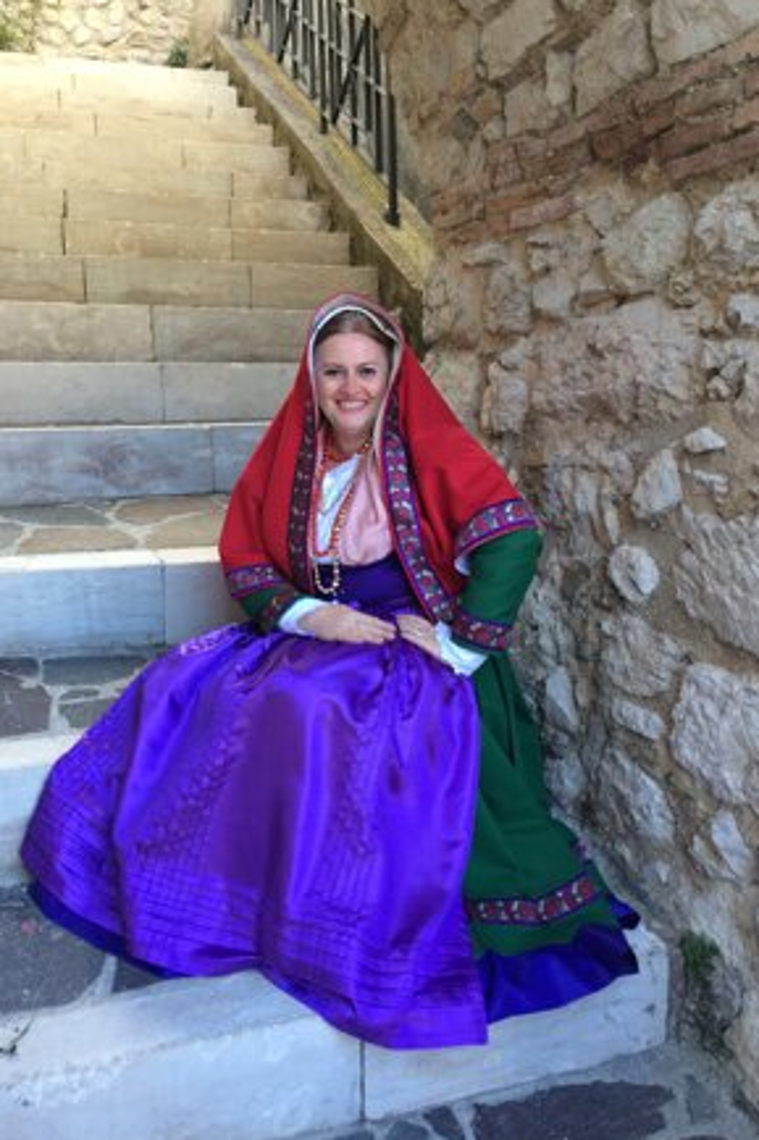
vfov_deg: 60.3
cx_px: 335
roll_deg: +0.7
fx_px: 981
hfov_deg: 42.2
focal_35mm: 31
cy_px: 575
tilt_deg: -9.9
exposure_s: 1/100
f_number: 2.2
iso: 64
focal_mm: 4.15
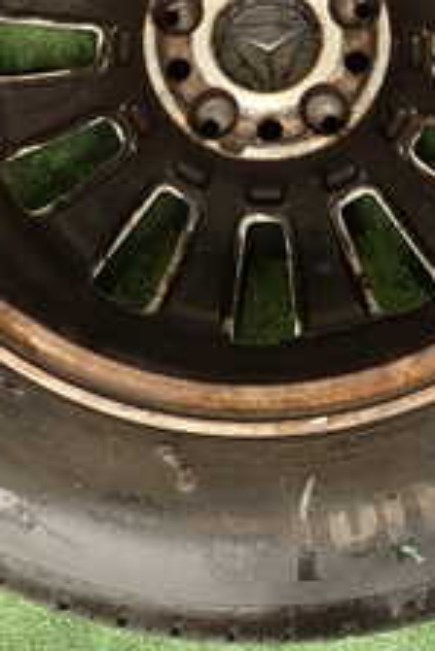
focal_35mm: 70
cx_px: 269
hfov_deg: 19.5
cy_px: 47
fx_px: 1267
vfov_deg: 27.6
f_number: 2
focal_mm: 4.5
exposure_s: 1/60
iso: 125
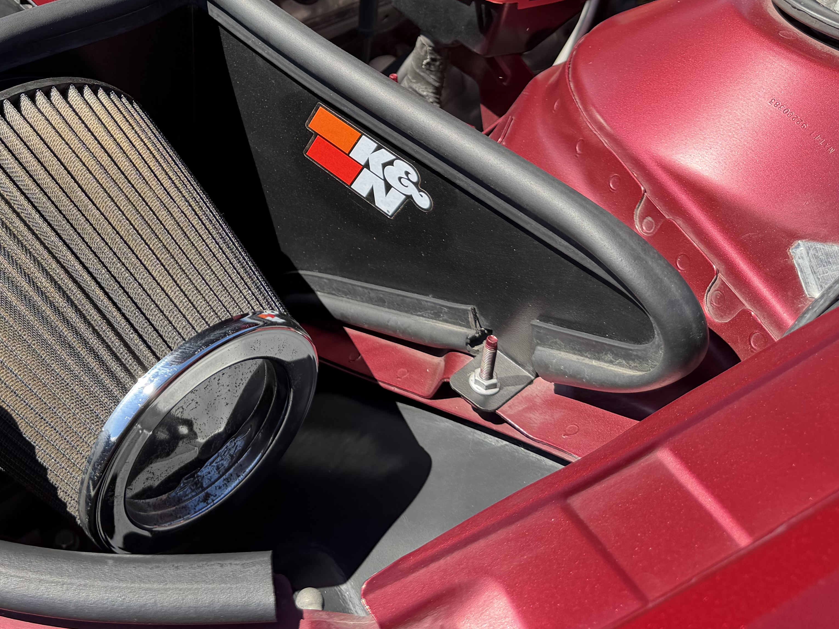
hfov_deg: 39.5
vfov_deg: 30.6
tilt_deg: -40.9
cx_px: 107
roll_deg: -3.4
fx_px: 1091
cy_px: 51
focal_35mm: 45
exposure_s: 1/1337
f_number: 1.78
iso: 100
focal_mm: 6.76
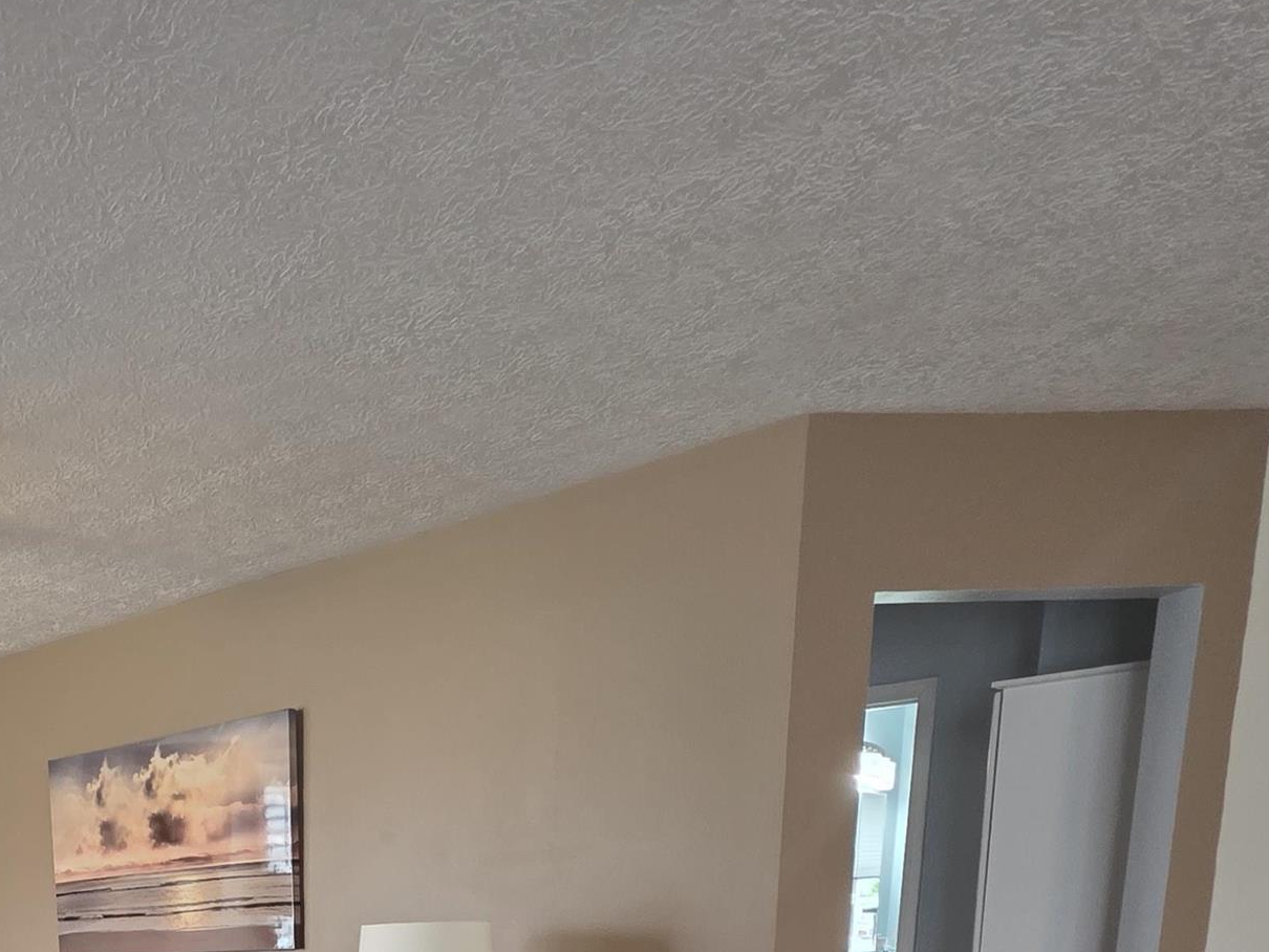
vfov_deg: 33.7
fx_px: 1210
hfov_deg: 47.7
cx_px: 57
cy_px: 1176
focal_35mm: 33
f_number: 1.9
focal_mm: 2.2
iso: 250
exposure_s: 1/60
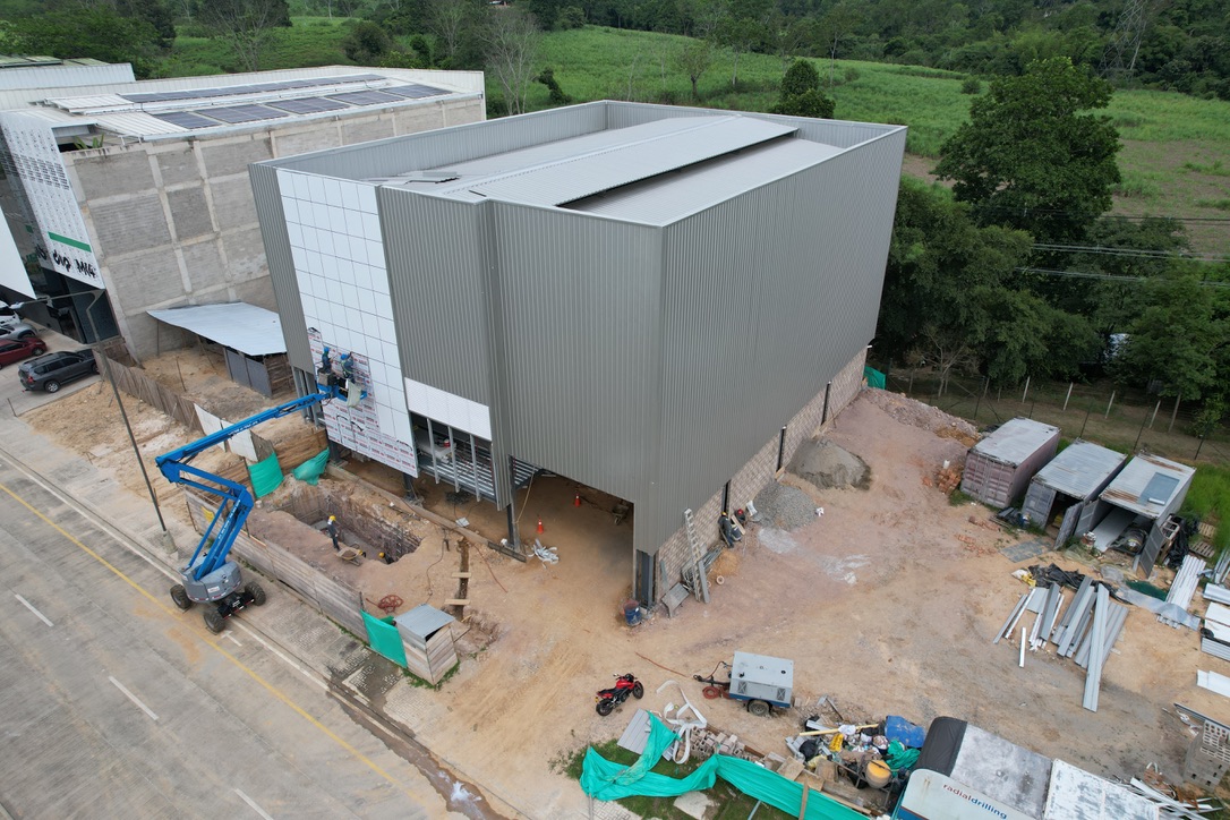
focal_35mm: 22
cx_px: 615
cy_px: 410
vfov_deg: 57.2
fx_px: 752
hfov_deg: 78.6
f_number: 2.8
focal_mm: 8.38
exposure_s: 1/1000
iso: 100
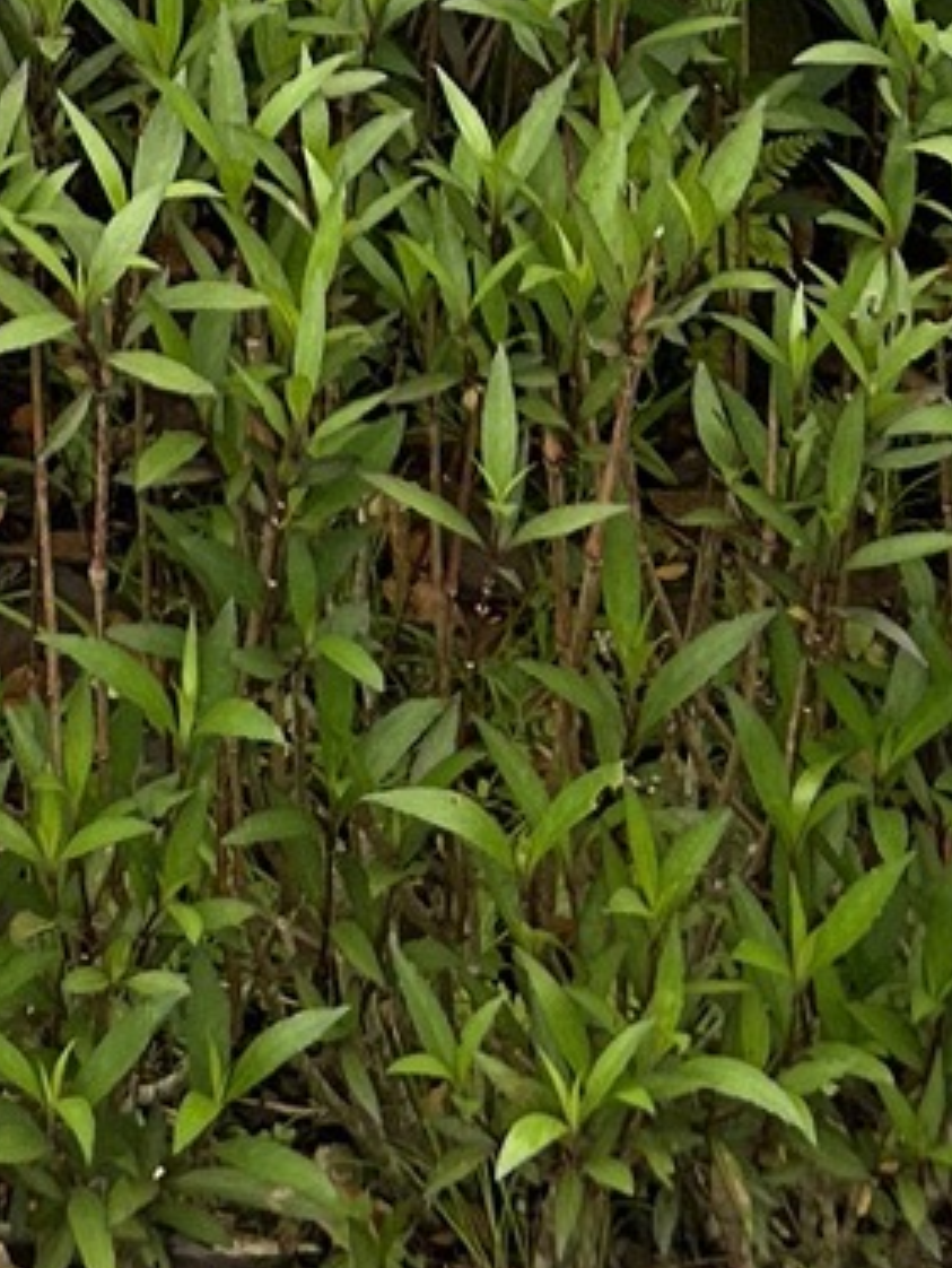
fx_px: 5091
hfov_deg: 10.5
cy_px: -1529
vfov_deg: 12.1
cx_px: -220
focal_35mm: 139
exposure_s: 1/1135
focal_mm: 5.7
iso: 50
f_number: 1.5
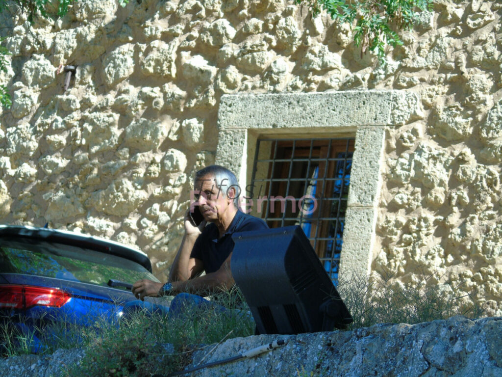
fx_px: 3524
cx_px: 251
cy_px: 188
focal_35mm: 243
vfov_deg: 6.1
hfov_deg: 8.1
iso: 100
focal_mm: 43
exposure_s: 1/200
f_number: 4.8
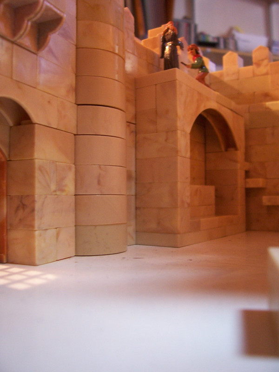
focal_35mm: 34
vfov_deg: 54.0
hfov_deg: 41.8
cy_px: 186
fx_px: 365
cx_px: 140
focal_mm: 5.6
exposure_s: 1/15
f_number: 2.7
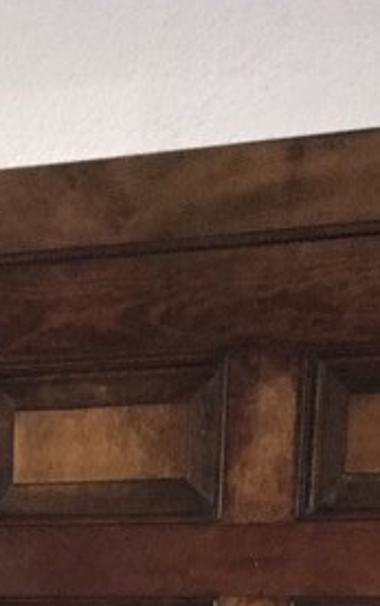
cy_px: 1028
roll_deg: -1.5
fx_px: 1885
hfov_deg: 11.3
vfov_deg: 16.0
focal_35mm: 114
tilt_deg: -13.1
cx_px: -68
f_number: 2.2
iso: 400
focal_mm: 4.15
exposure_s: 1/16
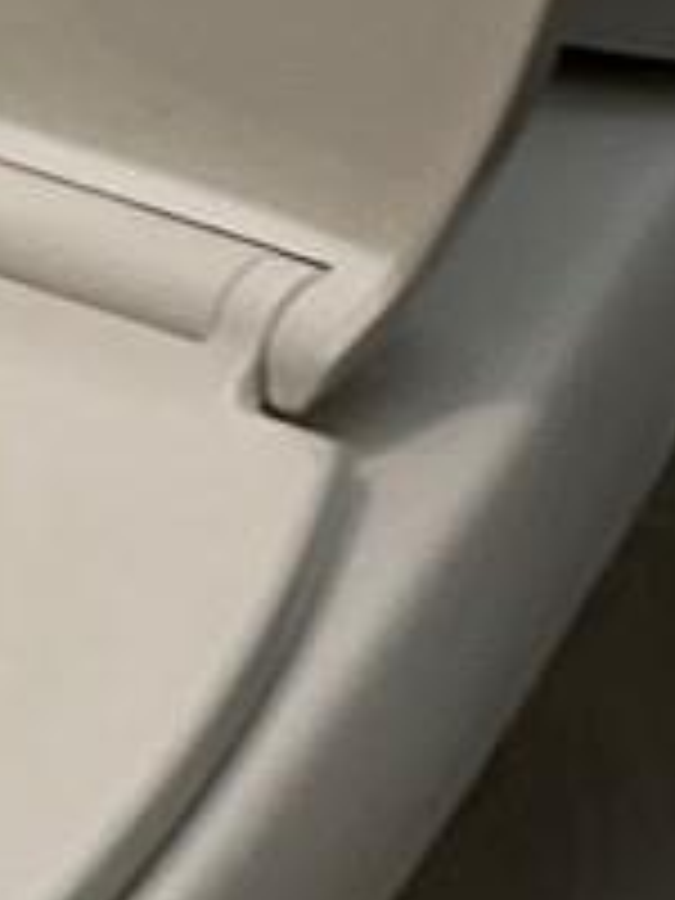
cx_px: 3483
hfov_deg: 4.6
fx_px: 6916
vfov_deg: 6.6
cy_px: -2030
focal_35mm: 266
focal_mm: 5.7
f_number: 1.5
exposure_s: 1/120
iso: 64
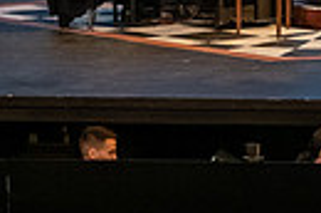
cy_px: -100
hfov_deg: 4.9
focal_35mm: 412
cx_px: 612
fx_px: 3665
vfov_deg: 3.3
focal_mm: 92
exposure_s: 1/200
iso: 2500
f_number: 3.5
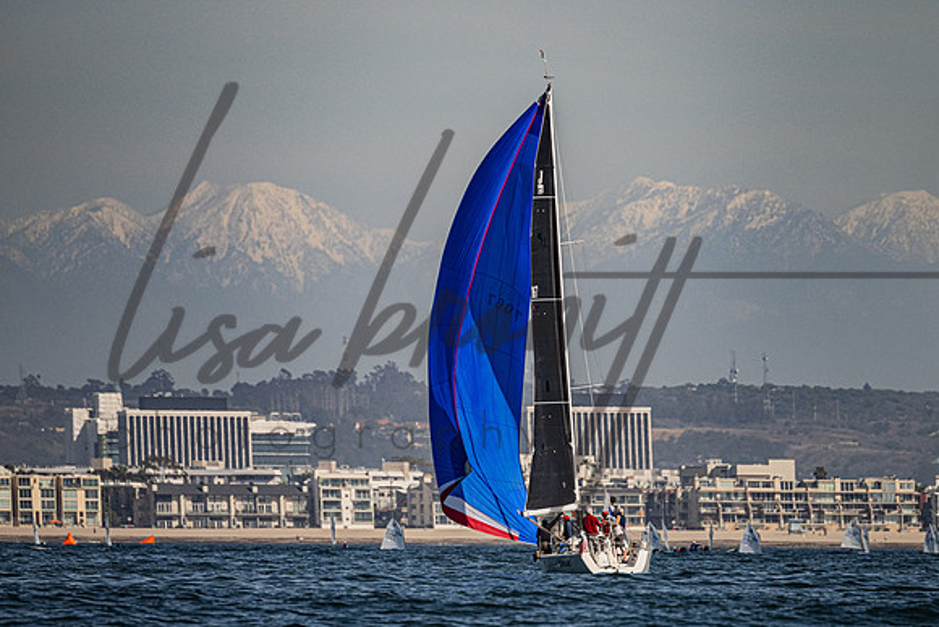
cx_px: 529
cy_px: 336
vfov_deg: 2.6
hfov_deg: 3.8
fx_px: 14057
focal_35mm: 539
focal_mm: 400
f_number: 5.6
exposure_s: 1/4000
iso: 320
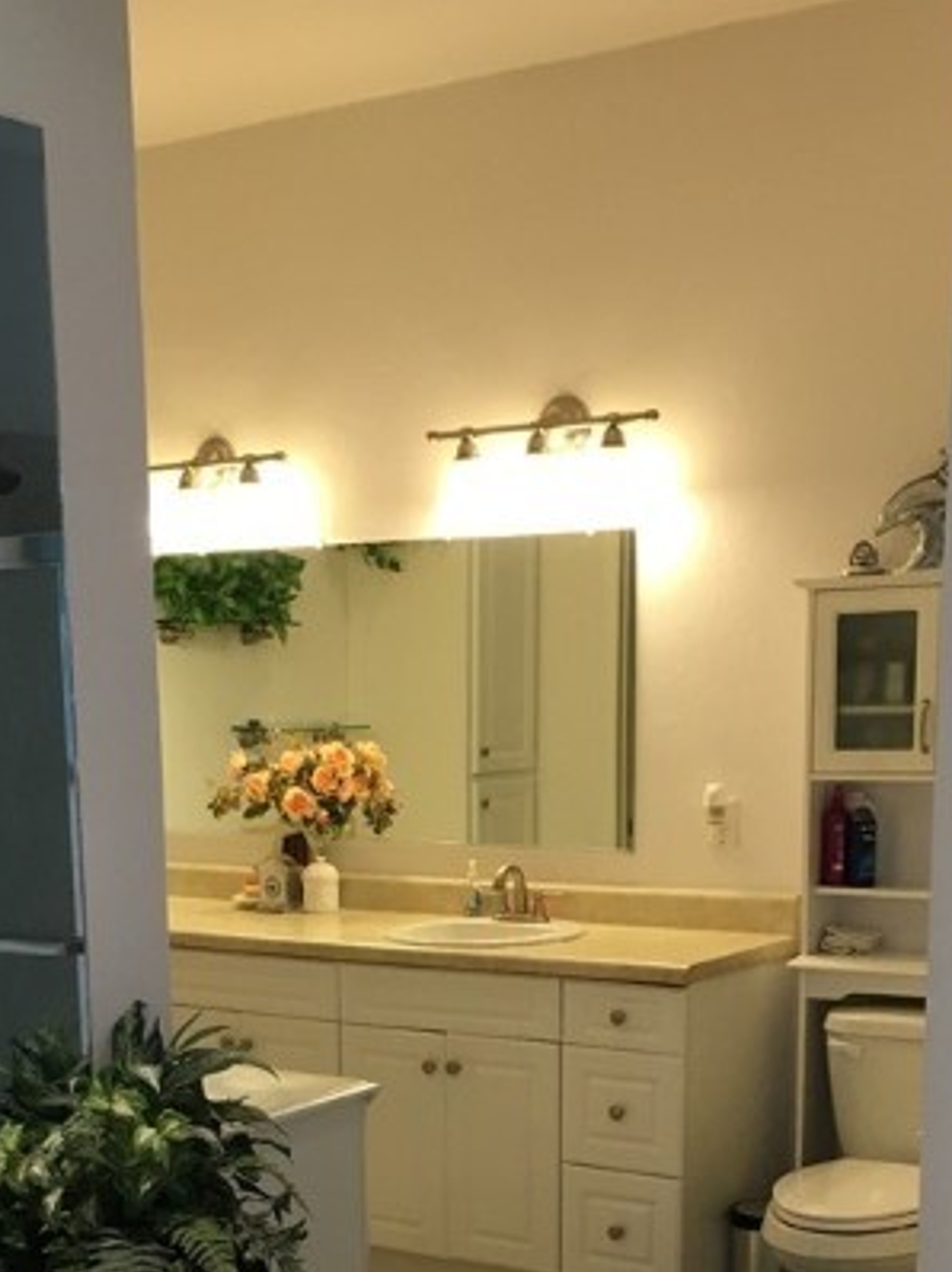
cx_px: 371
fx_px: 2056
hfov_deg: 26.0
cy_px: 1099
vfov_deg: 32.9
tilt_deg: -14.6
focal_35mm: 56
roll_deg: -0.5
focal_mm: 4.15
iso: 40
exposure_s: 1/30
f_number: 2.2
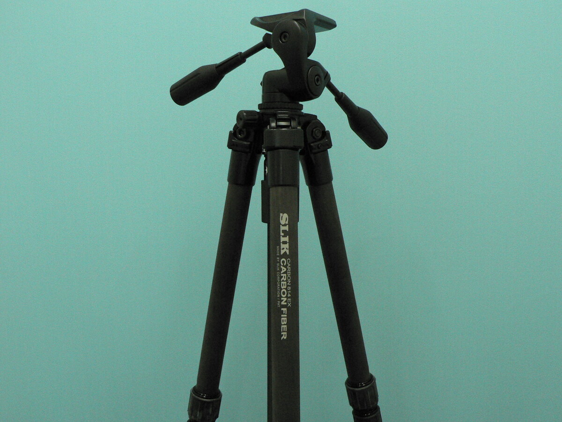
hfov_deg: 51.4
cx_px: 281
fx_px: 584
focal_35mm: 36
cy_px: 211
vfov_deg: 39.7
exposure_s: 1/60
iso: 400
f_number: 4.5
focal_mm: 6
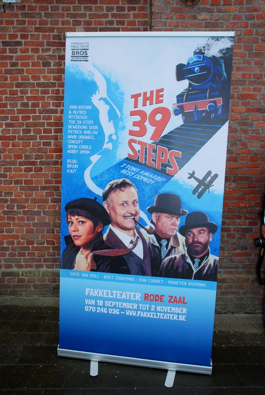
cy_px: 198
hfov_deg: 43.7
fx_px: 330
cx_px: 132
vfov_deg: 61.9
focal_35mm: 30
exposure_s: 1/200
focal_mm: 20
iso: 320
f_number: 8
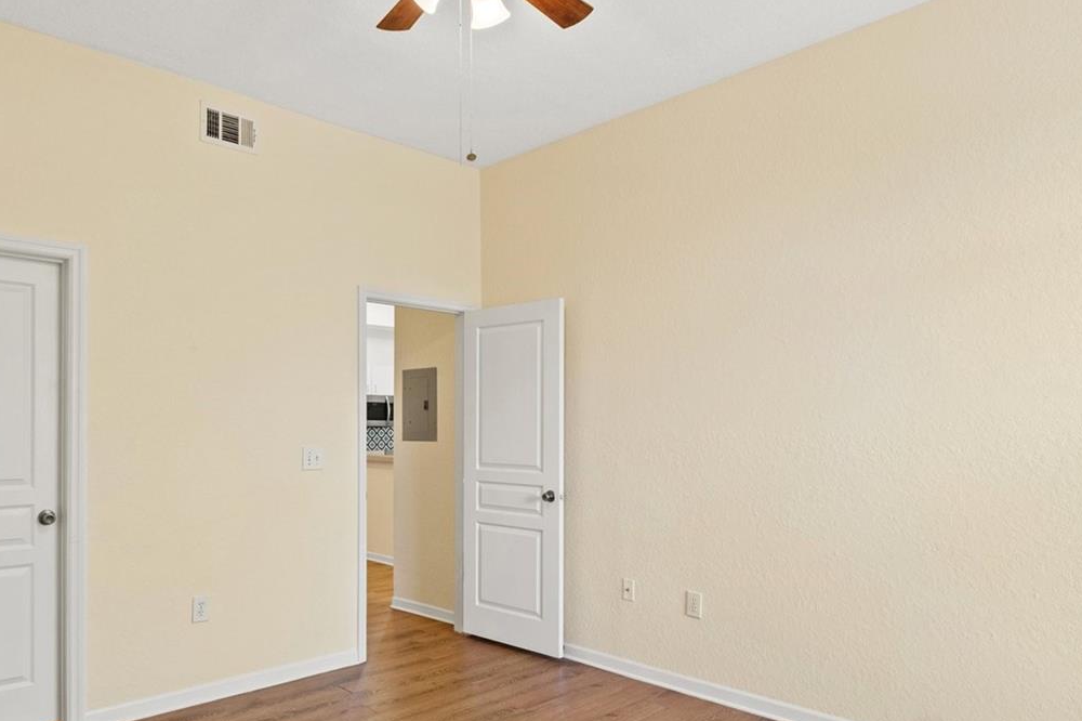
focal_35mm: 24
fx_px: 721
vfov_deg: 52.9
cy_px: 419
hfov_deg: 73.4
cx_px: 472
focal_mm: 10
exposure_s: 1/8
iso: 400
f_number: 7.1
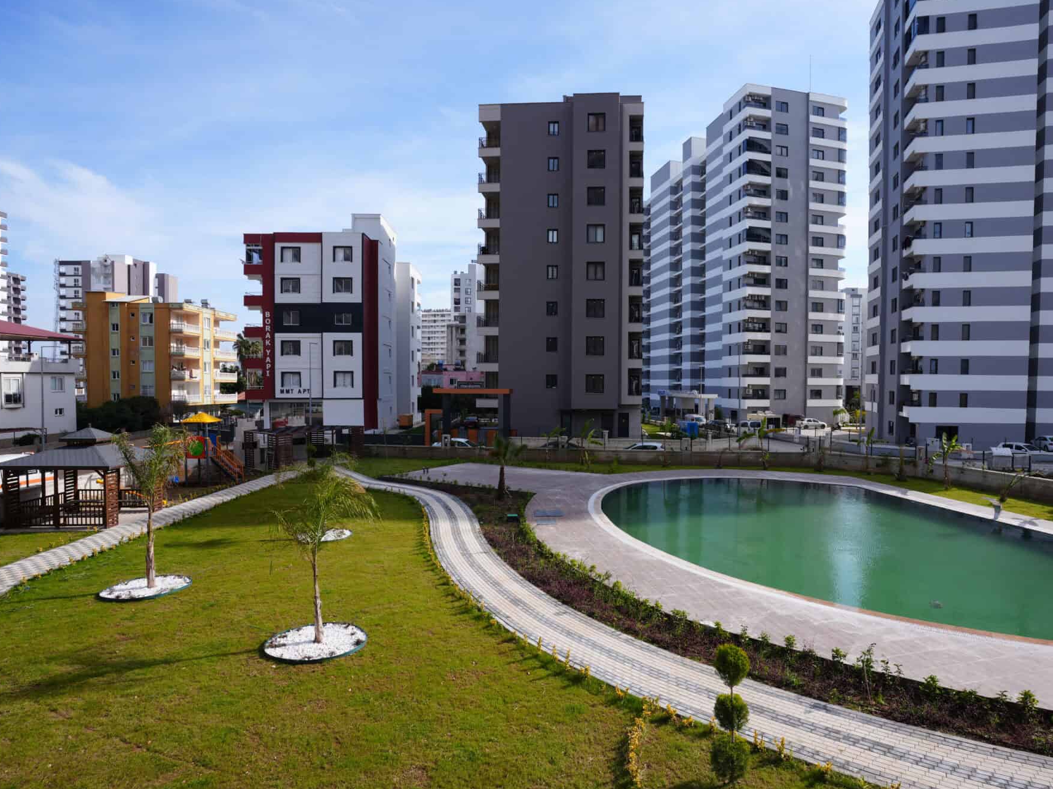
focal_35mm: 19
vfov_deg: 68.7
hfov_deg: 84.4
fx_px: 578
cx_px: 584
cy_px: 405
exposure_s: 1/125
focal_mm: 17
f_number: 9
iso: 100
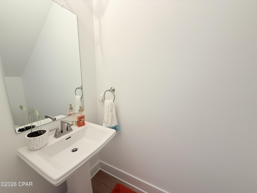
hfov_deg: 102.1
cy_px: 96
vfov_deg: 85.7
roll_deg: -0.9
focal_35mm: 14
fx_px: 104
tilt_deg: -9.9
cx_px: 128
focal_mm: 2.22
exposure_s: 1/120
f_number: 2.2
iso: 250
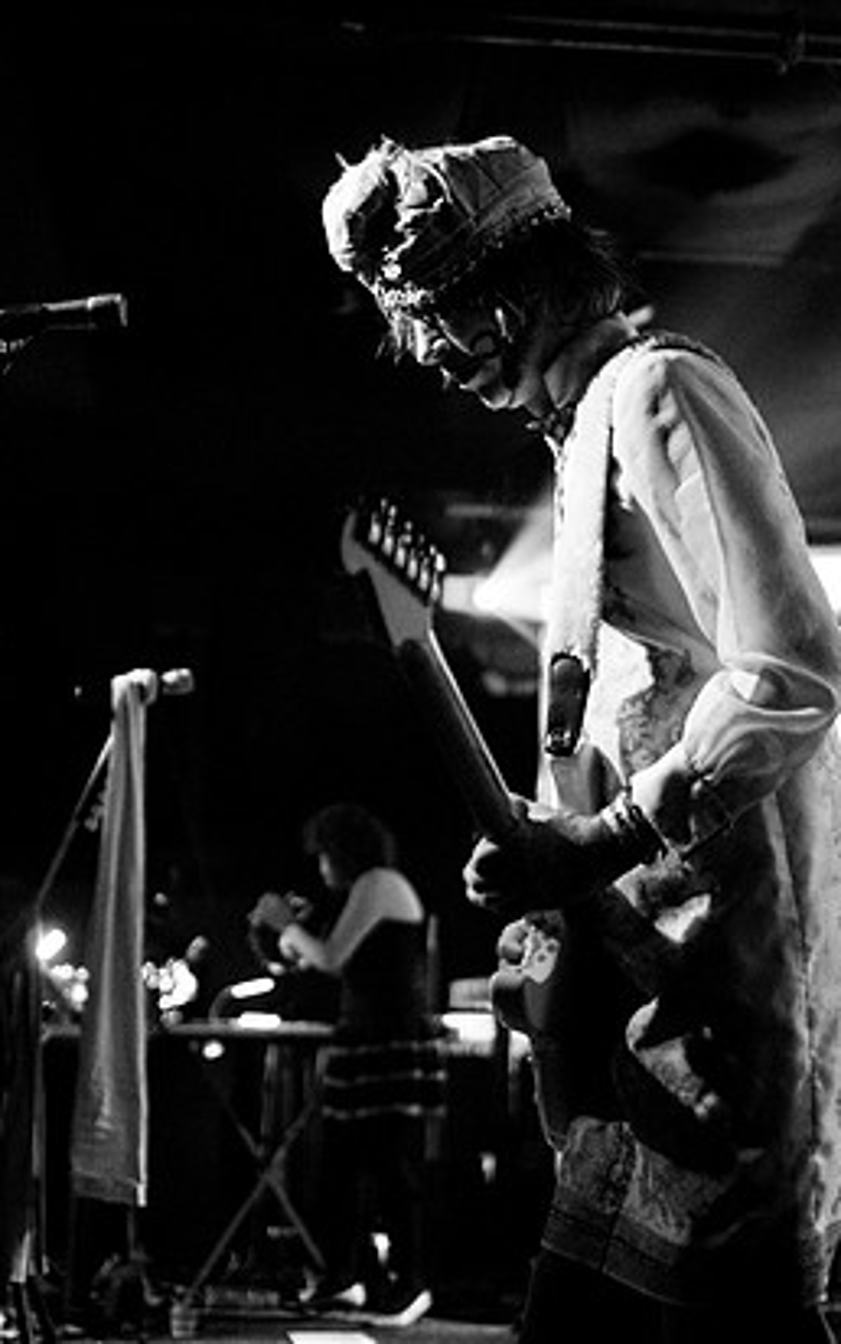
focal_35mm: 50
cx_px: 399
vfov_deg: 40.3
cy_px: 679
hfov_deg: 25.9
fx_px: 1831
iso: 1000
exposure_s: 1/160
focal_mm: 30
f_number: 1.8
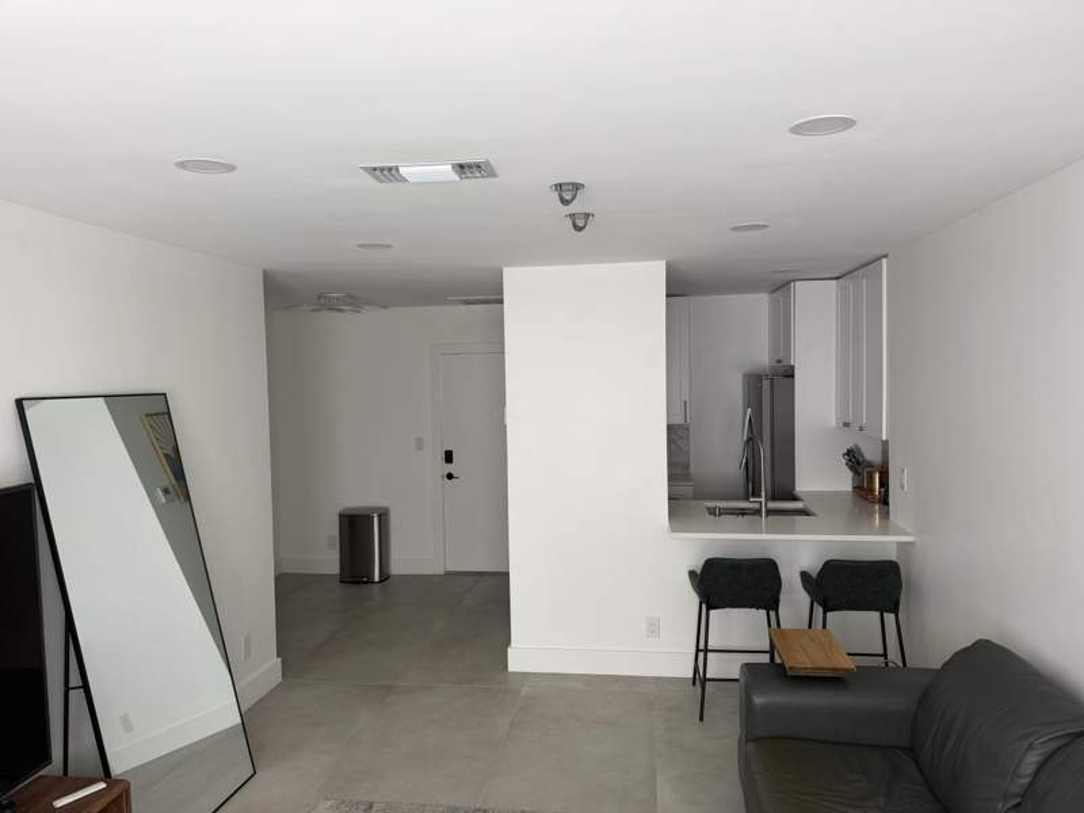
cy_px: 406
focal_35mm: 24
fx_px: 752
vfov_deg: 56.8
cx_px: 542
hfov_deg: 71.6
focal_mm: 6.76
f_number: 1.78
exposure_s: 1/114
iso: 200
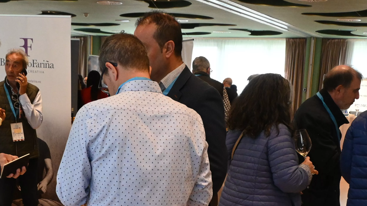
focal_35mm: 73
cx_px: 149
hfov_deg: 29.0
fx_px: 708
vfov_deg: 15.8
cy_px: 264
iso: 3200
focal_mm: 20.5
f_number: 8
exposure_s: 1/250
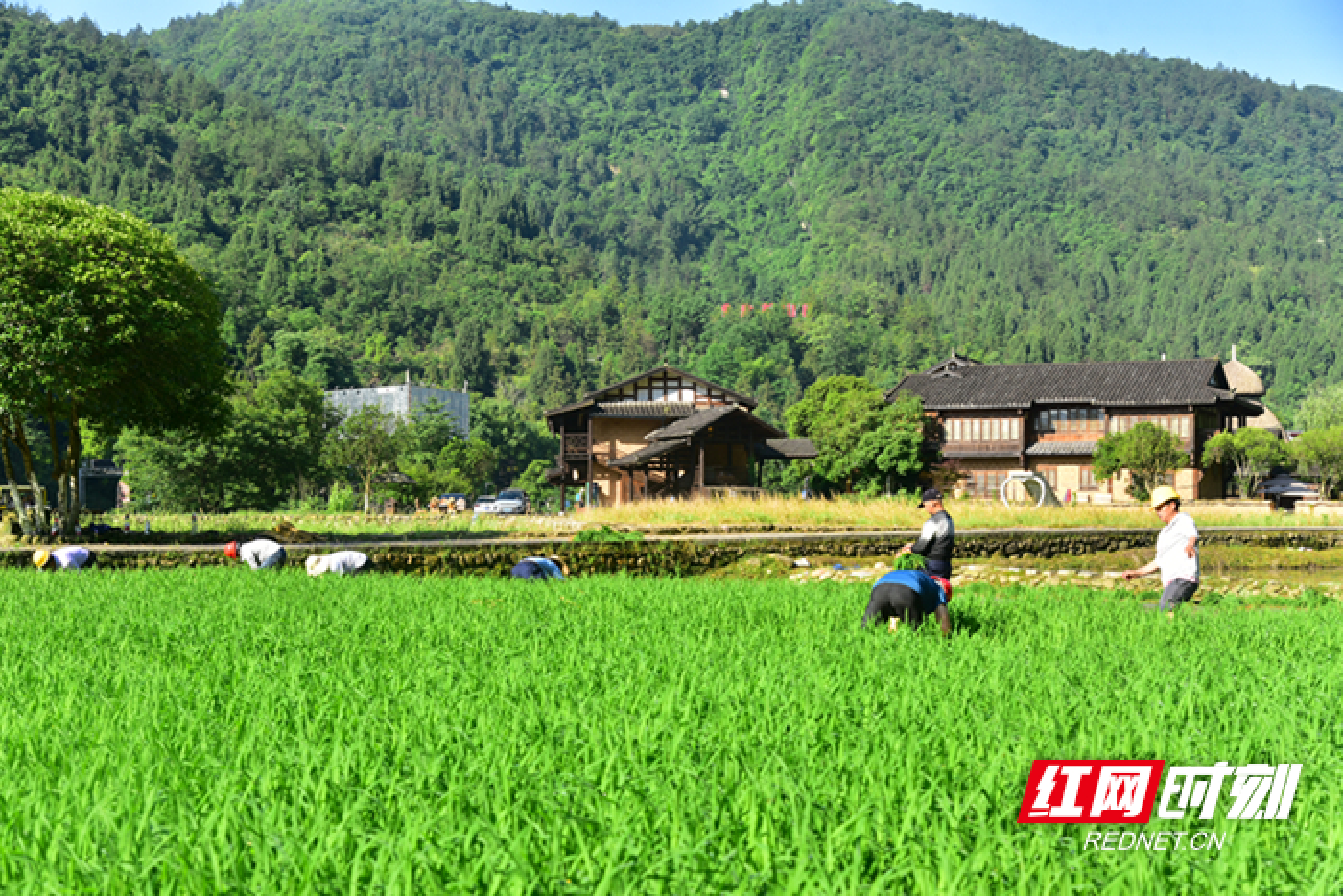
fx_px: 2052
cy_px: 448
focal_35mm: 55
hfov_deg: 36.2
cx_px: 672
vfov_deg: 24.6
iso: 125
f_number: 5.6
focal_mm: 55
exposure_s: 1/250
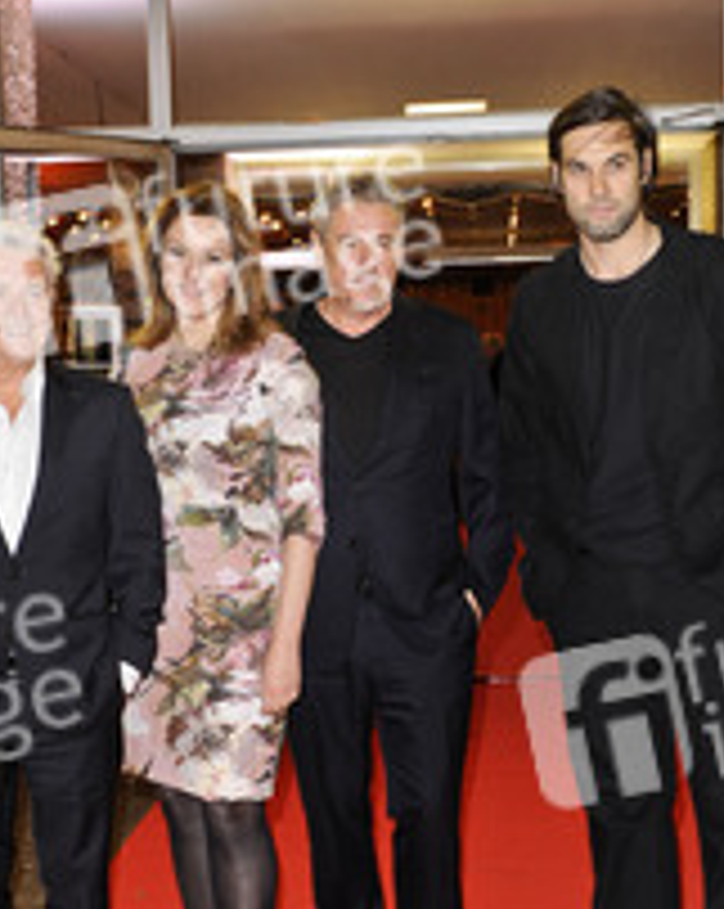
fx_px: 1450
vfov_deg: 34.8
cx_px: 344
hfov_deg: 28.0
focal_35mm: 54
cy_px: 477
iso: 1000
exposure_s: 1/20
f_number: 5.6
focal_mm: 29
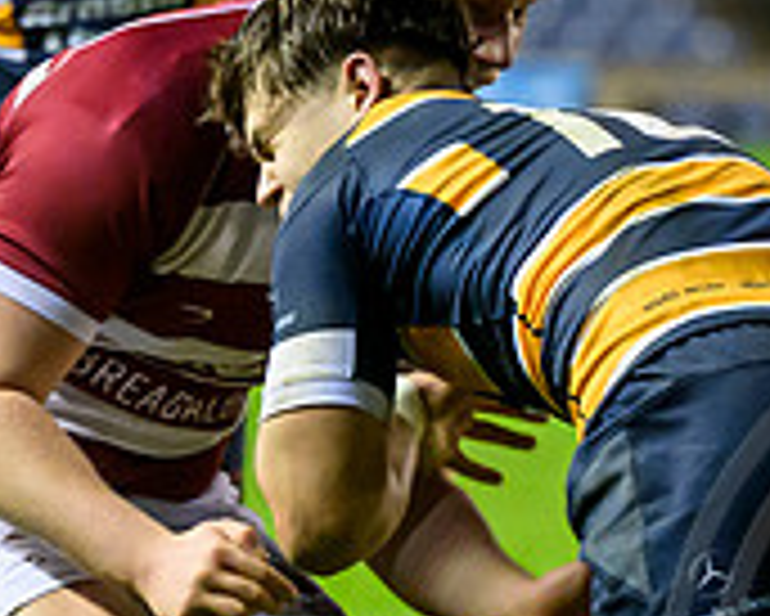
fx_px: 23326
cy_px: 1448
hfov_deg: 1.9
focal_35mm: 1023
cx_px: 625
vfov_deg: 1.5
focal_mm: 175
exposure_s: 1/500
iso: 3200
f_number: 4
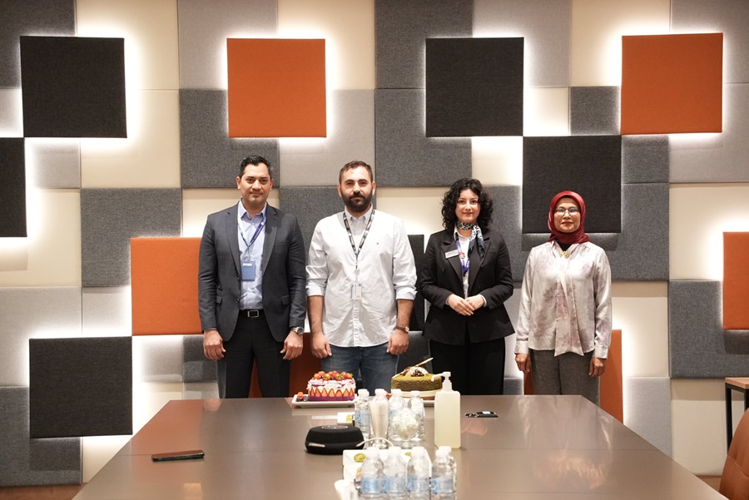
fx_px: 1457
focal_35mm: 70
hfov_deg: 28.8
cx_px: 374
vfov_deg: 19.5
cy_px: 250
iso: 10000
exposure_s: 1/200
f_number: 6.3
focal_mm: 70
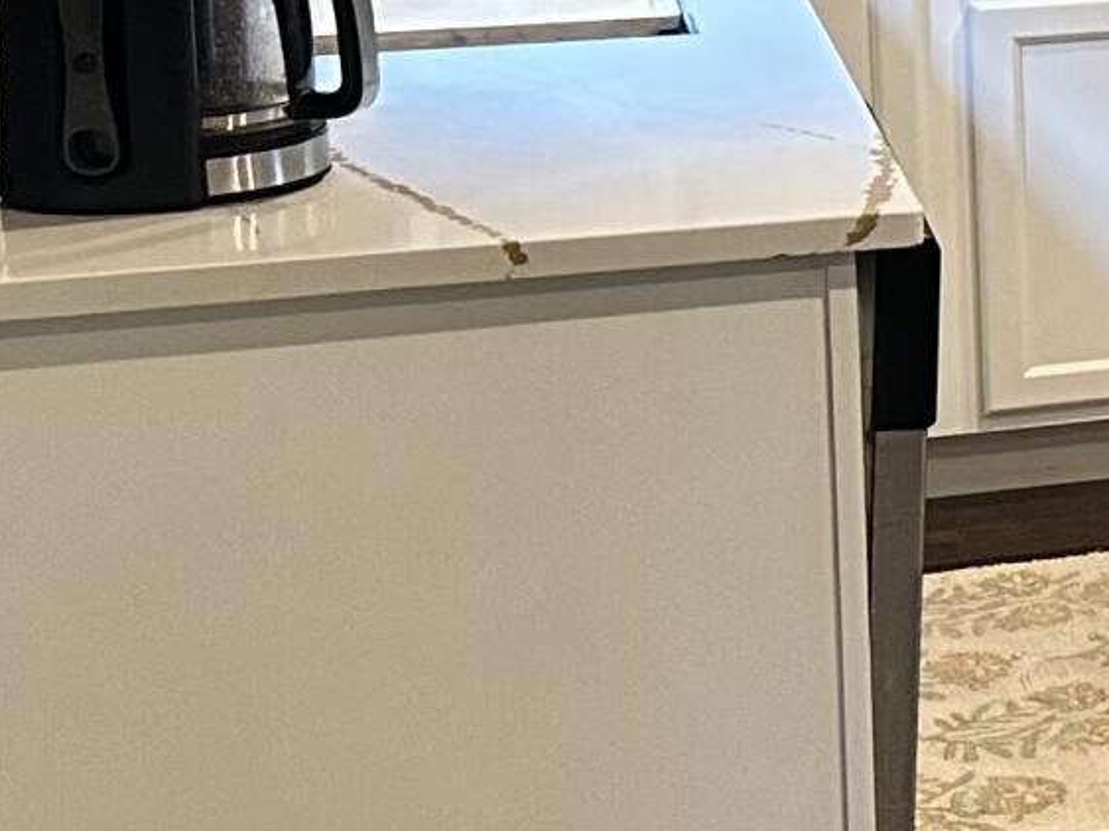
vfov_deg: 11.4
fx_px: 4100
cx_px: 2287
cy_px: -100
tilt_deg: -8.3
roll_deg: -1.3
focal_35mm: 128
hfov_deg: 13.1
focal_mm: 6.86
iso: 400
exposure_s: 1/60
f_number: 1.78
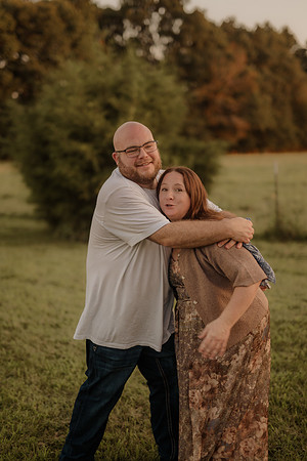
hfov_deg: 27.0
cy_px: 230
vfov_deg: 39.6
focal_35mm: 50
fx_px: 640
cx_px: 154
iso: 200
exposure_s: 1/320
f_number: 2.8
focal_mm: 50
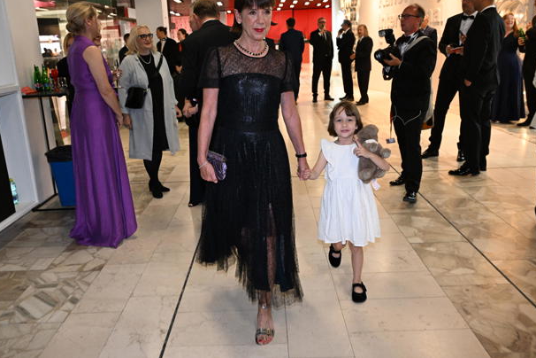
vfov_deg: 39.3
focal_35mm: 34
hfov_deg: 56.4
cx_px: 250
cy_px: 156
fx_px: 500
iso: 5000
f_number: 4.5
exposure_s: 1/200
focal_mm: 29.5
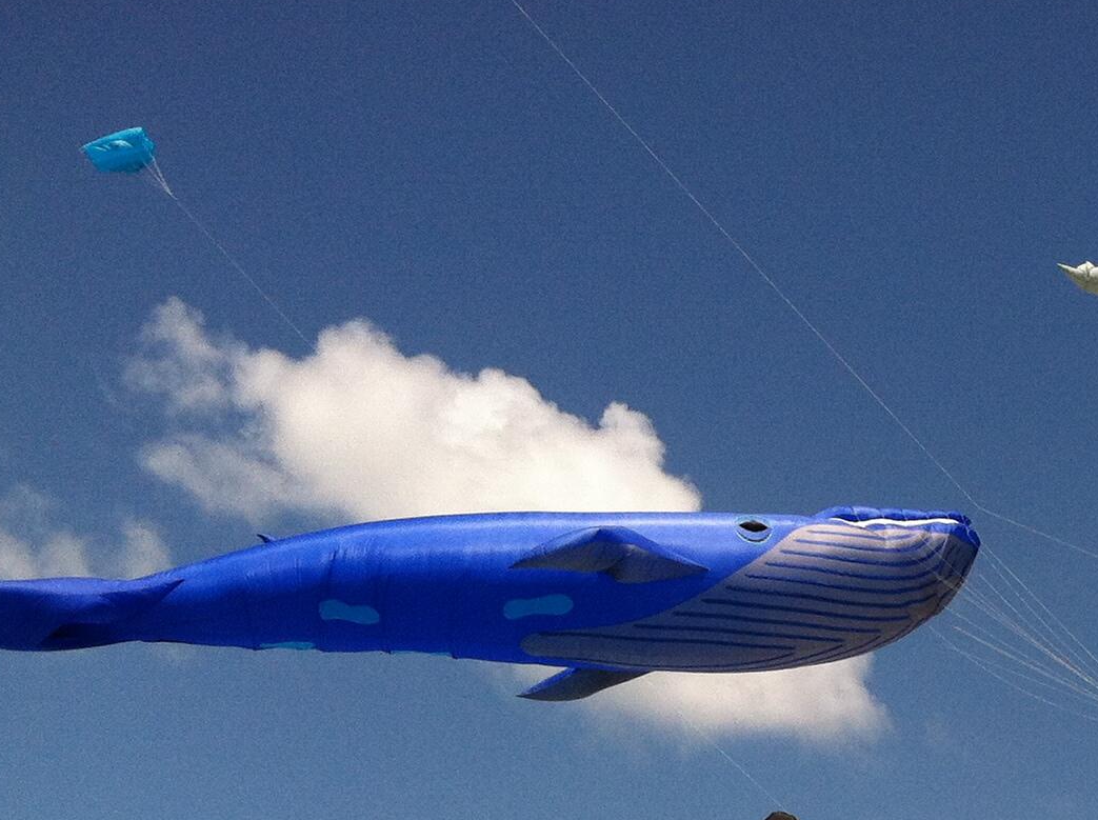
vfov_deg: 16.3
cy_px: 955
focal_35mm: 87
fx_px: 2755
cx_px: 1322
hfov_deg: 21.0
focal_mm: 3.85
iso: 80
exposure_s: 1/2143
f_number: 2.8
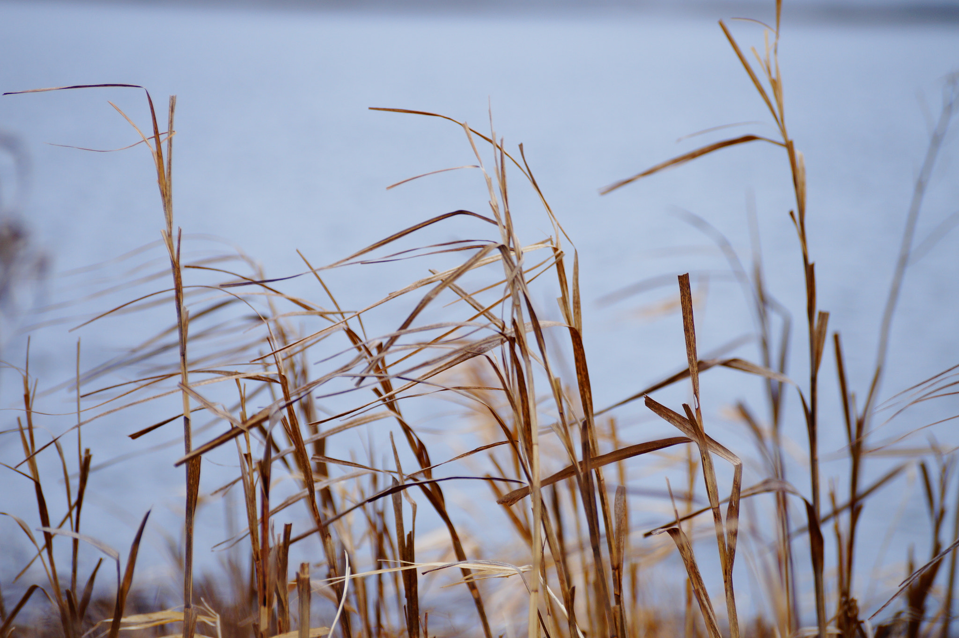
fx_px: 7987
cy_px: 319
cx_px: 480
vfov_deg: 4.6
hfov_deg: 6.9
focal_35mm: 300
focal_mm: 200
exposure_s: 1/320
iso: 160
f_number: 5
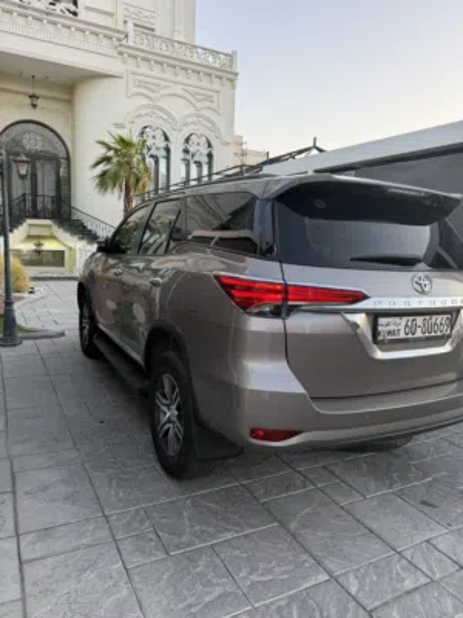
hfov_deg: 56.8
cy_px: 309
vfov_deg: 71.6
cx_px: 232
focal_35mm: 24
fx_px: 428
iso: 125
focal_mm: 6.76
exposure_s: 1/232
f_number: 1.78
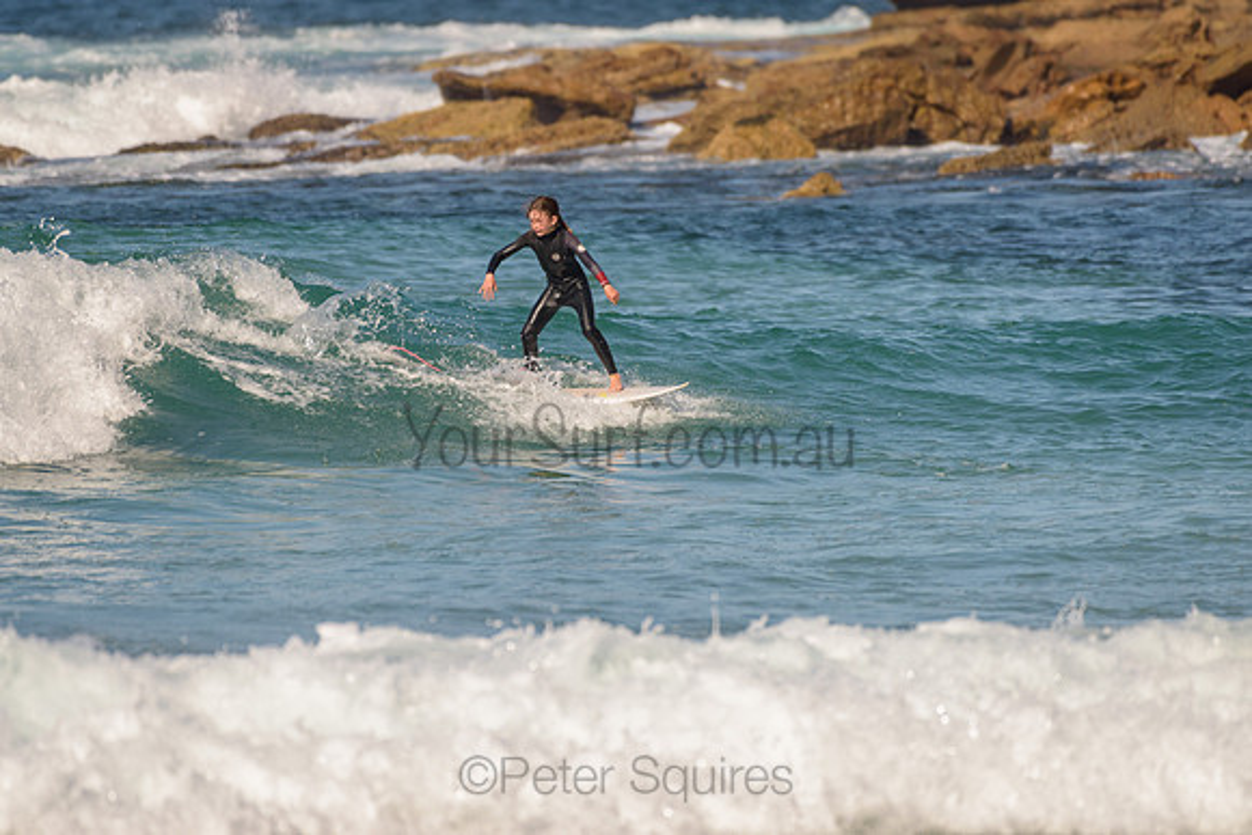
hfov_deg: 3.4
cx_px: 629
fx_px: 21335
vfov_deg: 2.2
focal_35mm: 613
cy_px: 323
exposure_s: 1/2000
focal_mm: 500
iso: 100
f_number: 5.6
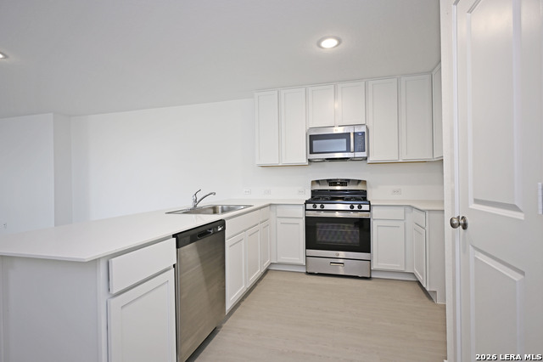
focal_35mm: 18
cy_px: 181
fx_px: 271
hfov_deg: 90.0
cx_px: 272
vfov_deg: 67.3
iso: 64
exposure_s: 1/20
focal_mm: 12
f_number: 3.5
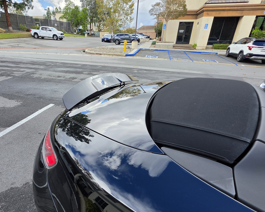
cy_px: 120
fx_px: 157
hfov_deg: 79.1
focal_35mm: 20
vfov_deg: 67.8
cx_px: 101
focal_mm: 2.2
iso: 32
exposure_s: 1/681
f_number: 1.9
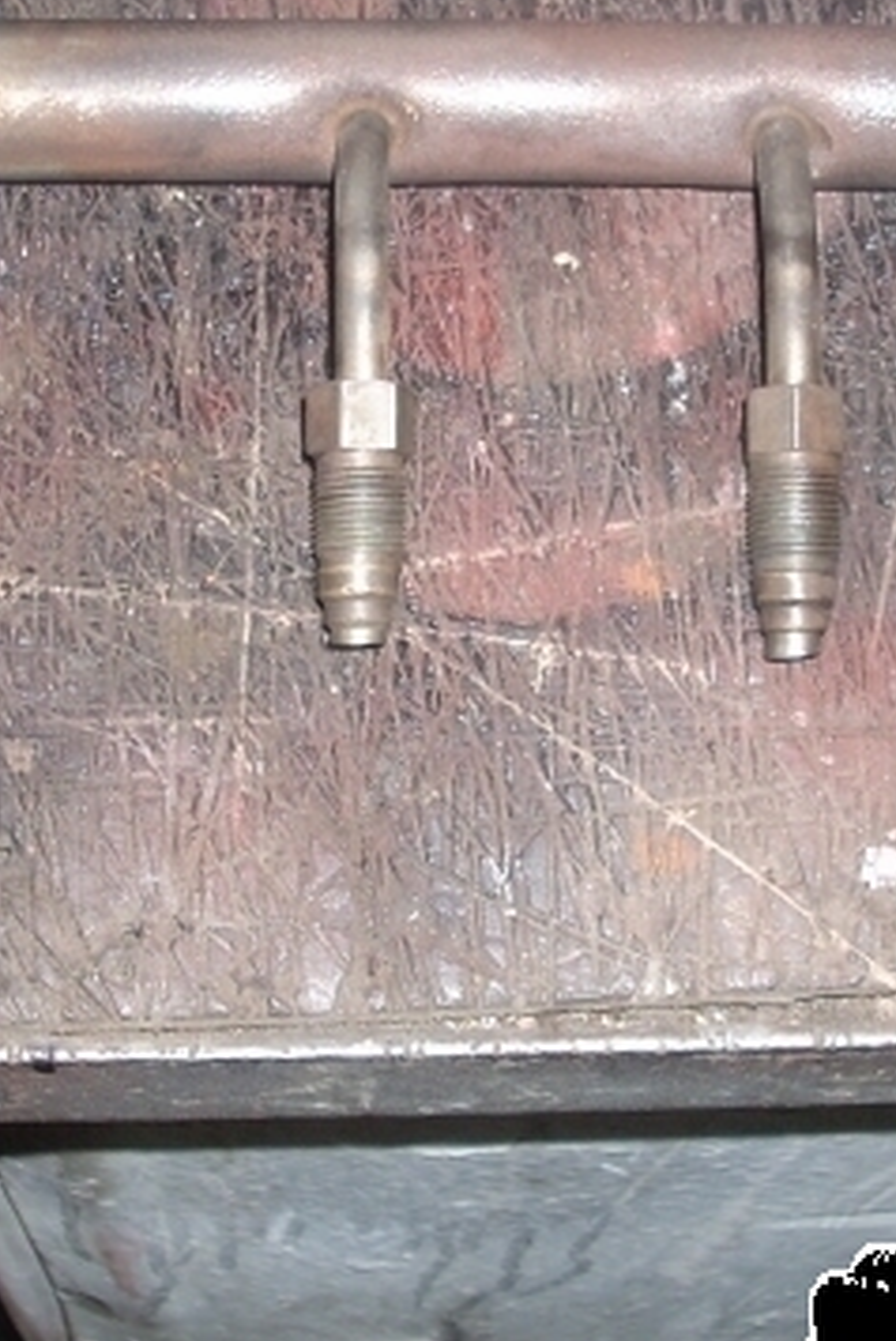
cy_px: 503
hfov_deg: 16.9
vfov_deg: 25.0
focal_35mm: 81
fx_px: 3018
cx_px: 452
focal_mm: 6.2
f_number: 2.8
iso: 64
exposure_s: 1/60
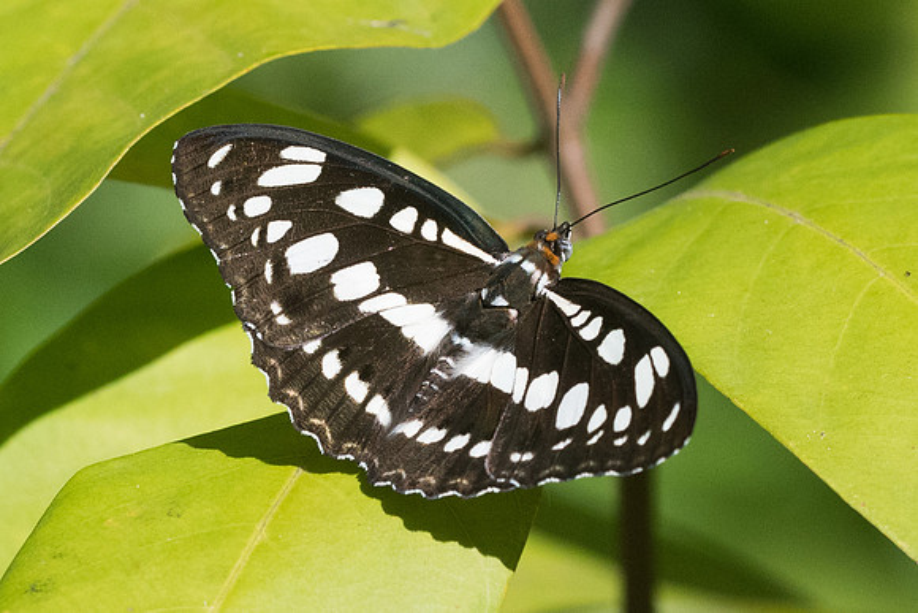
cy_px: 346
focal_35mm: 646
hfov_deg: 3.2
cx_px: 289
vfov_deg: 2.1
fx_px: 16475
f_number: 7.1
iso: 1000
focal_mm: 150
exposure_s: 1/4000
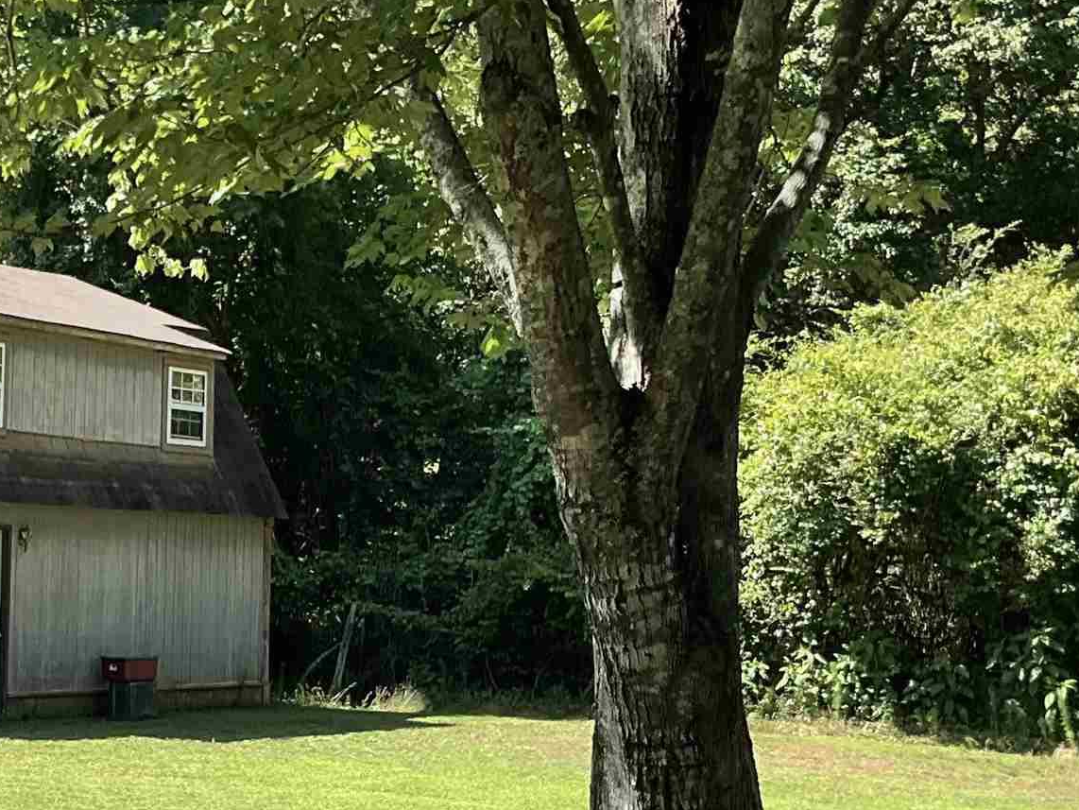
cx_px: 77
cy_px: 464
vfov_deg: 18.9
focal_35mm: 78
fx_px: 2432
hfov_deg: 24.2
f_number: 1.8
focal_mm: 3
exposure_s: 1/568
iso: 25
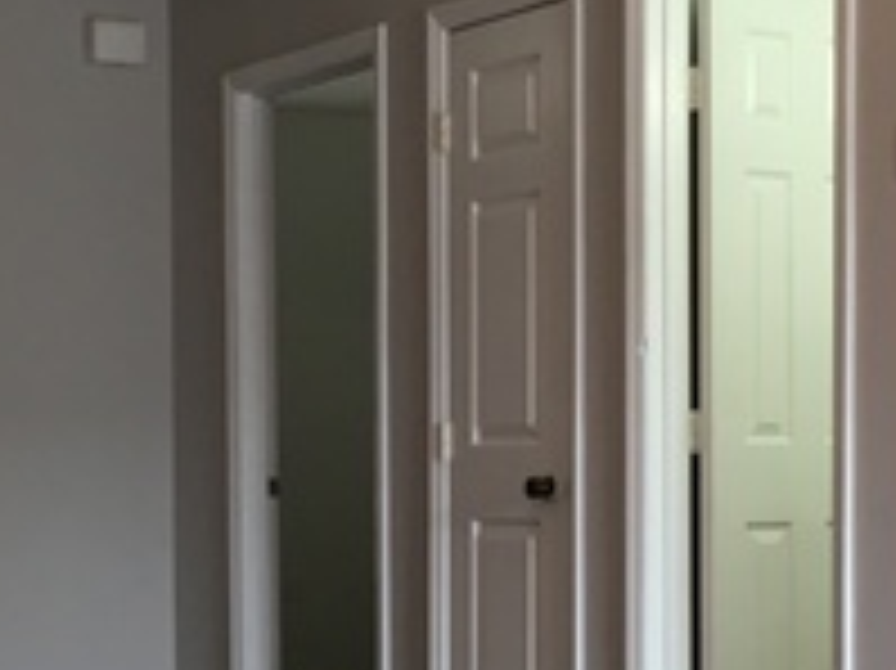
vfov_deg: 15.1
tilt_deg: -1.1
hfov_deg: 20.2
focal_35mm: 97
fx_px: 2509
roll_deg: +0.4
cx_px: 331
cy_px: 531
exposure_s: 1/30
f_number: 2.2
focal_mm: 4.15
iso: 50
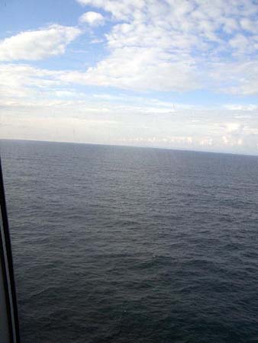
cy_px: 172
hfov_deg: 40.7
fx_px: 347
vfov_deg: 52.6
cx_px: 129
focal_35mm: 35
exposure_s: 1/500
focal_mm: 5.8
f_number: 4.3
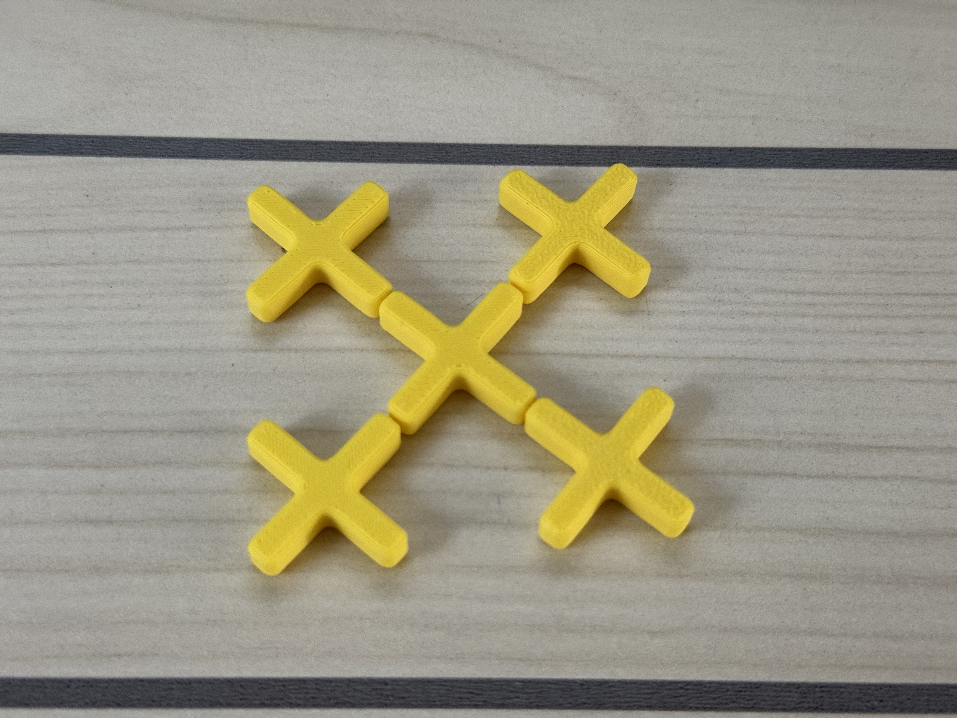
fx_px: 1327
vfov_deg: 30.3
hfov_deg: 39.7
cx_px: 478
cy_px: 359
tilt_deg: -64.9
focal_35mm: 48
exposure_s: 1/45
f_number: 1.78
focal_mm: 6.76
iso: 250
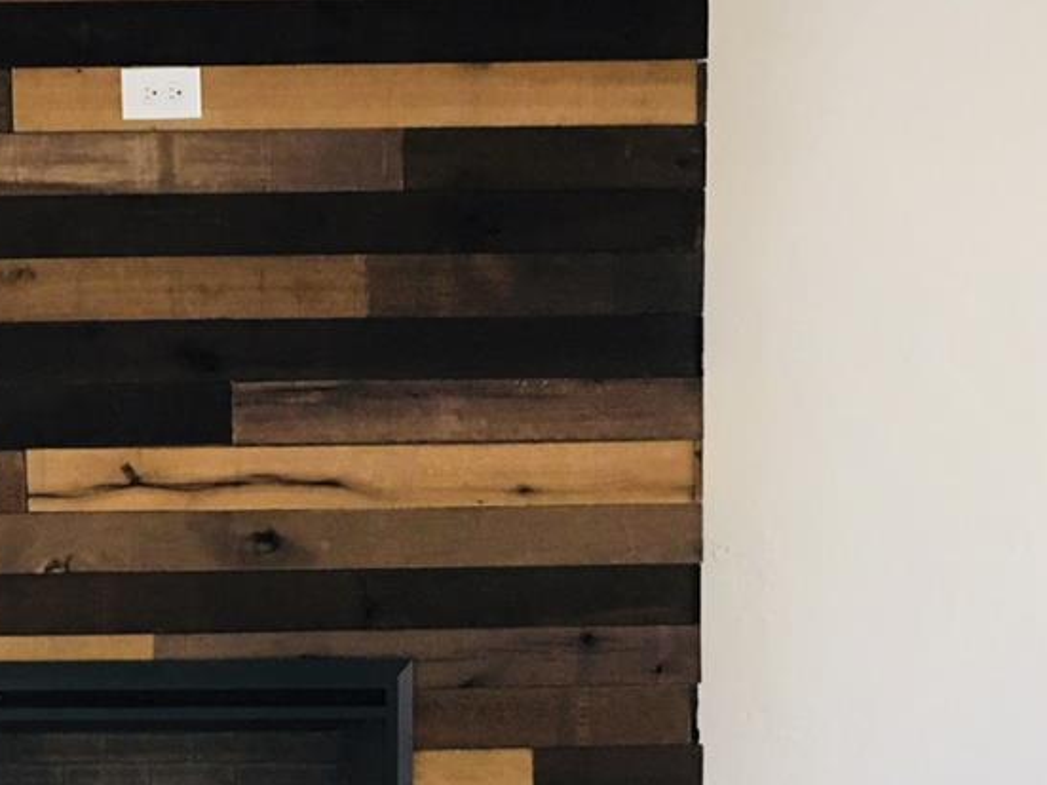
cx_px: 302
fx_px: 2389
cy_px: 519
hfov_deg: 24.5
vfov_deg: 18.6
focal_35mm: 79
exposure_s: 1/15
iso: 100
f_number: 2.2
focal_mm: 4.15
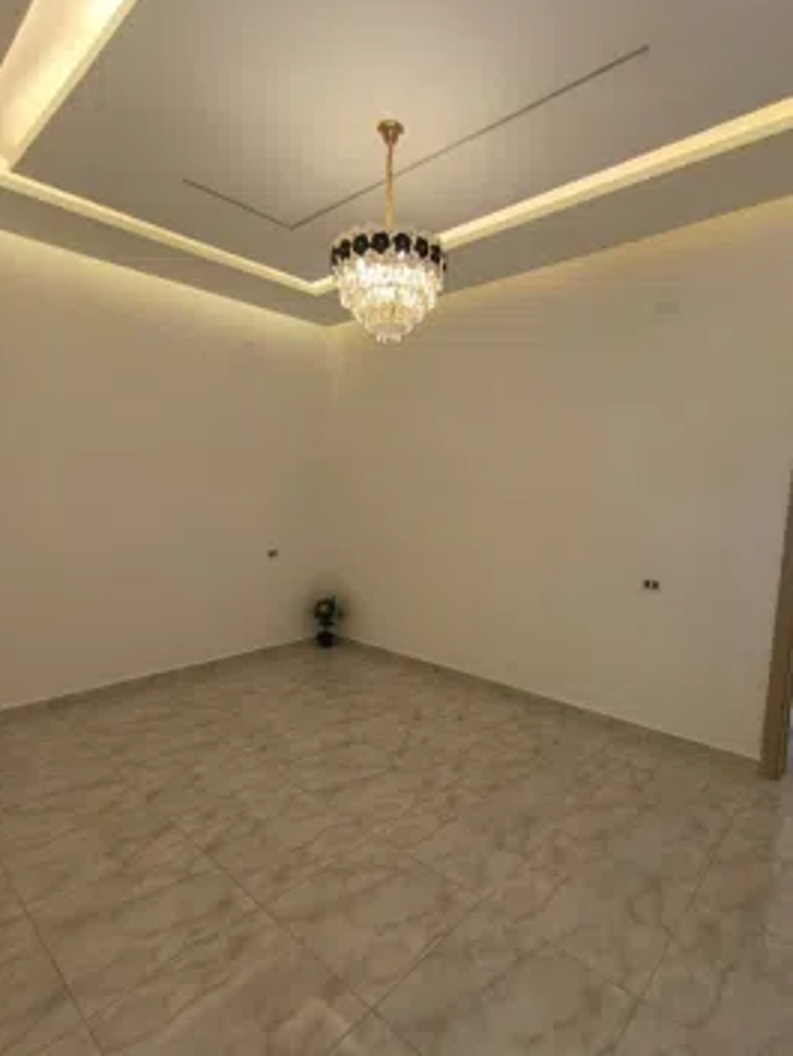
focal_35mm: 17
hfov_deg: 74.7
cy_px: 565
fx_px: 519
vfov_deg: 90.9
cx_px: 416
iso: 102
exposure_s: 1/100
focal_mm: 1.65
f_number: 2.2
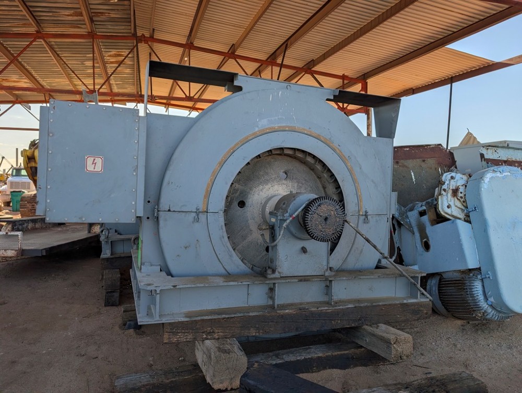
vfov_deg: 56.9
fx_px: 362
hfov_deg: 71.5
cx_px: 261
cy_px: 196
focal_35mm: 24
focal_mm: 6.9
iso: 18
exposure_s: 1/6369
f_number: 1.68
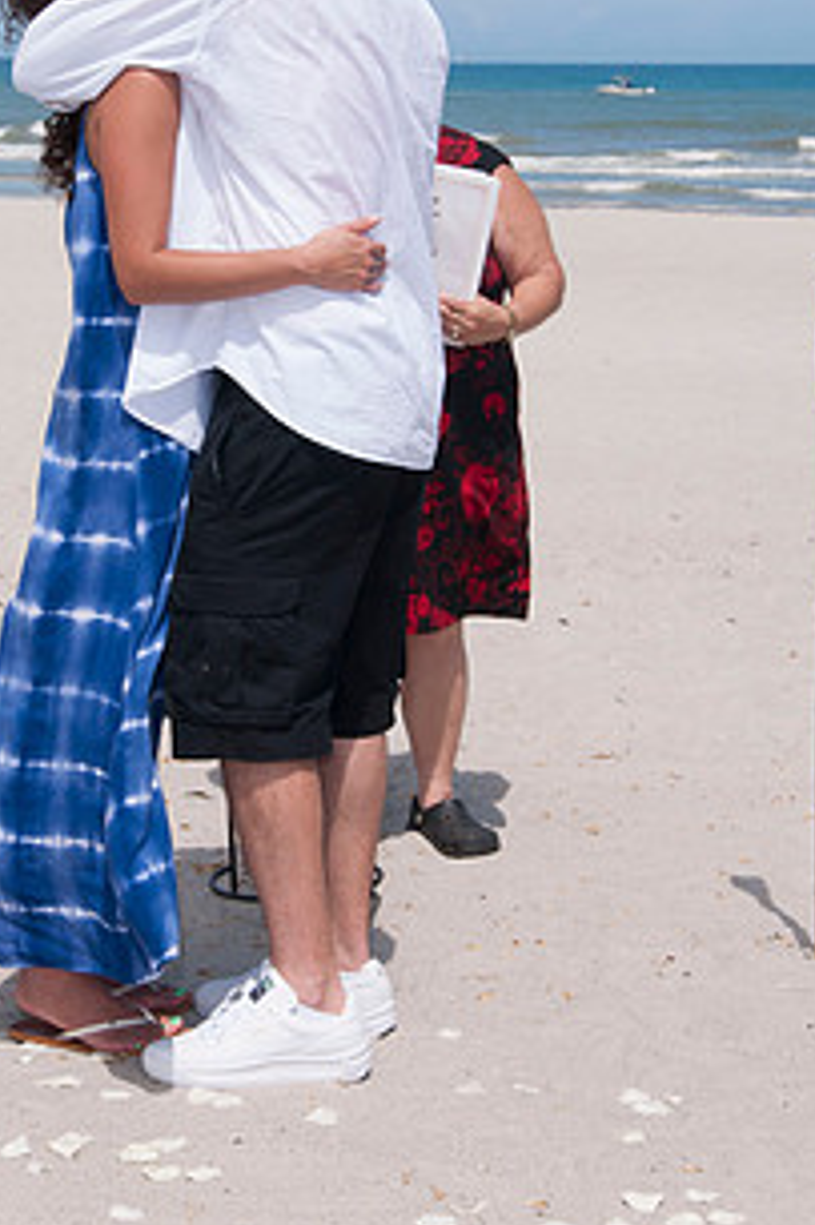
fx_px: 3161
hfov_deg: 14.7
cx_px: 247
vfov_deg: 21.8
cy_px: 386
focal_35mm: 93
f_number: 11
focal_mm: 42
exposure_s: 1/250
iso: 100
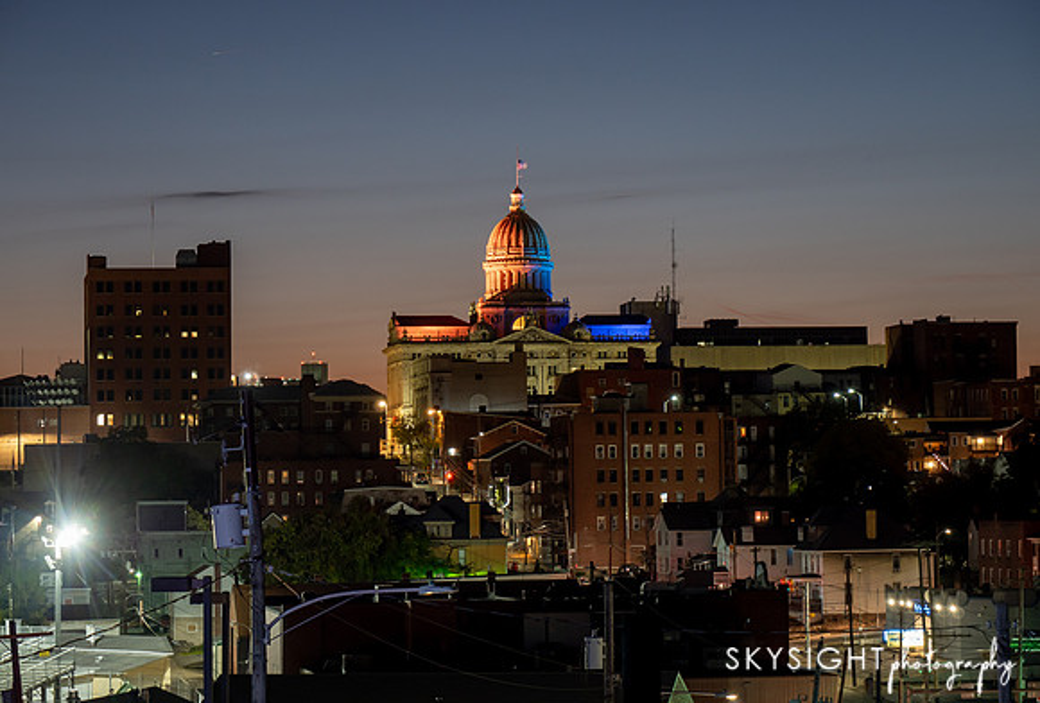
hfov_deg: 15.5
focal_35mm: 131
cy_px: 307
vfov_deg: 10.5
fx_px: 3814
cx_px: 516
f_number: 4
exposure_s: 1/1.25
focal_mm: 60
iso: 250
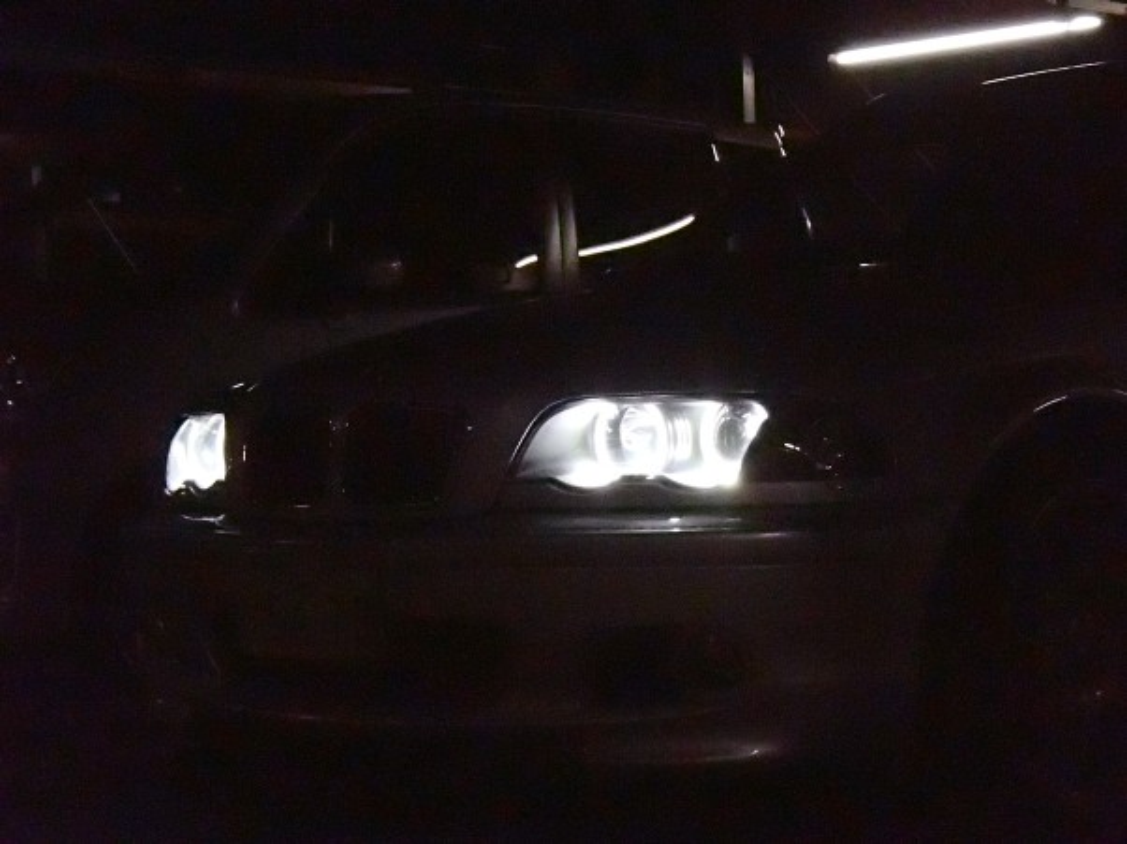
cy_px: 422
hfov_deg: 26.7
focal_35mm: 73
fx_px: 2376
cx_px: 564
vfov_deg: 20.2
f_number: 5.7
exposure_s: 1/500
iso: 6400
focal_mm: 13.09
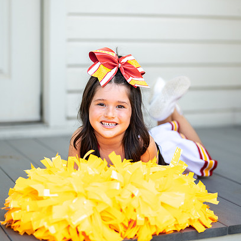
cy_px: 95
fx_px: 630
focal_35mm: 80
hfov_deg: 21.6
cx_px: 133
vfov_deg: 21.6
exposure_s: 1/2500
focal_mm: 50
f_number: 1.2
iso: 100
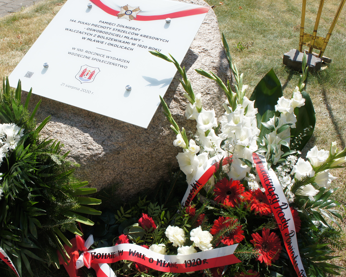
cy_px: 141
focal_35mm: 40
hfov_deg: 45.7
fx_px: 406
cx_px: 124
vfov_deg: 37.7
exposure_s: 1/320
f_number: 8
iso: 200
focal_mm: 21
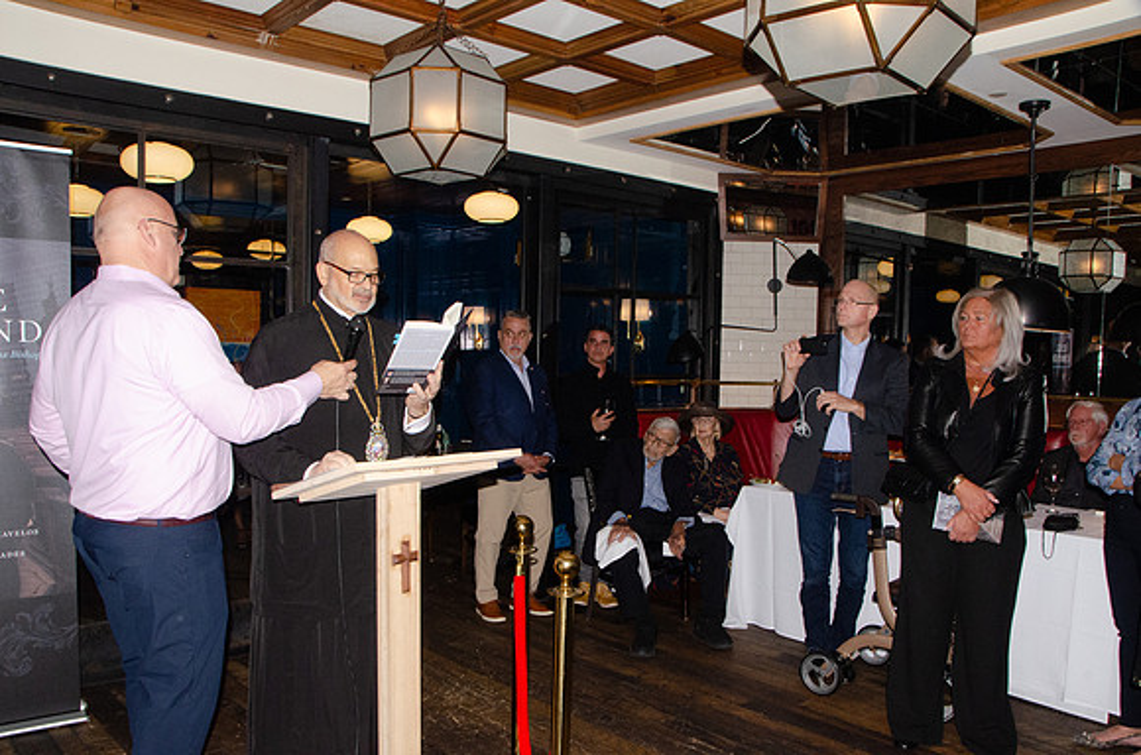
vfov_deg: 47.7
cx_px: 570
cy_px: 378
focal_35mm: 27
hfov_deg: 67.5
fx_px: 854
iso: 2500
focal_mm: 18
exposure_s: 1/160
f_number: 13
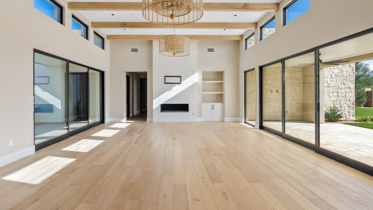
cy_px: 90
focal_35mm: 20
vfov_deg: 55.7
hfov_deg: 86.5
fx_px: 198
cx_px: 198
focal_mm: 16
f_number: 8
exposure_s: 1/25
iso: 100
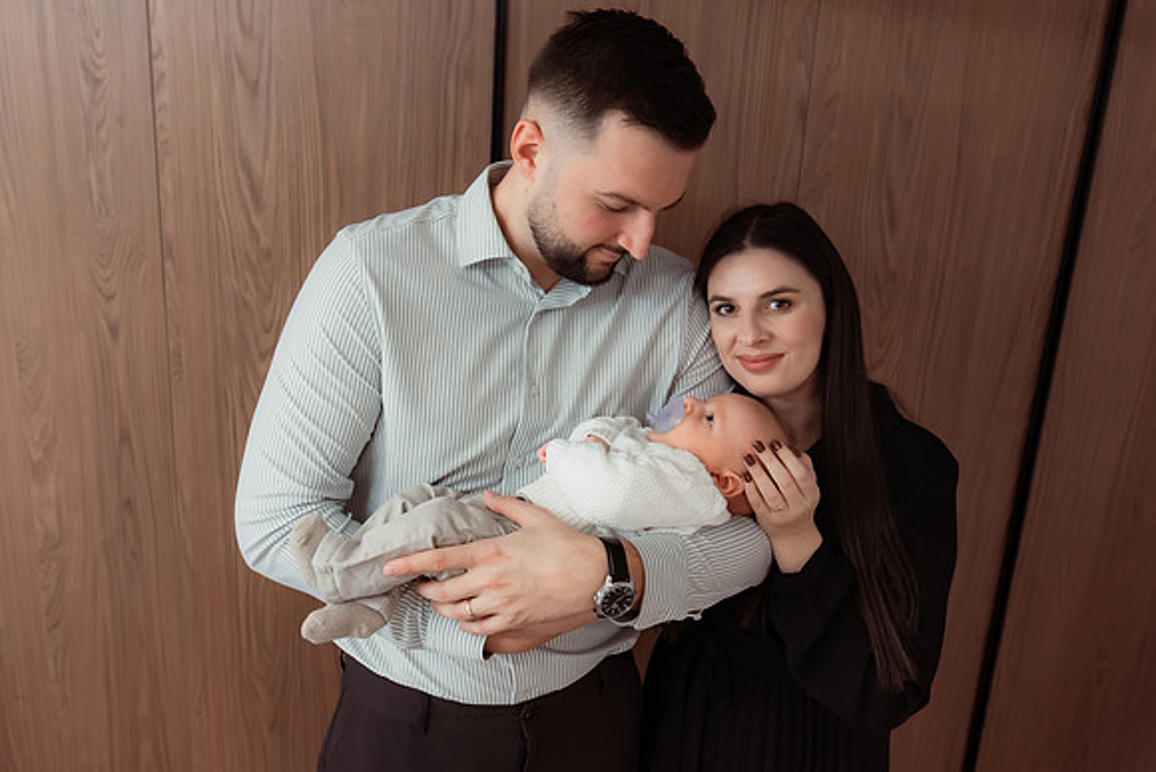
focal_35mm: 29
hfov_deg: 63.8
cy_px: 355
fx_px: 928
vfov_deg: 45.1
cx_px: 586
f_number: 4
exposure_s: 1/250
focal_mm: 25
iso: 1600
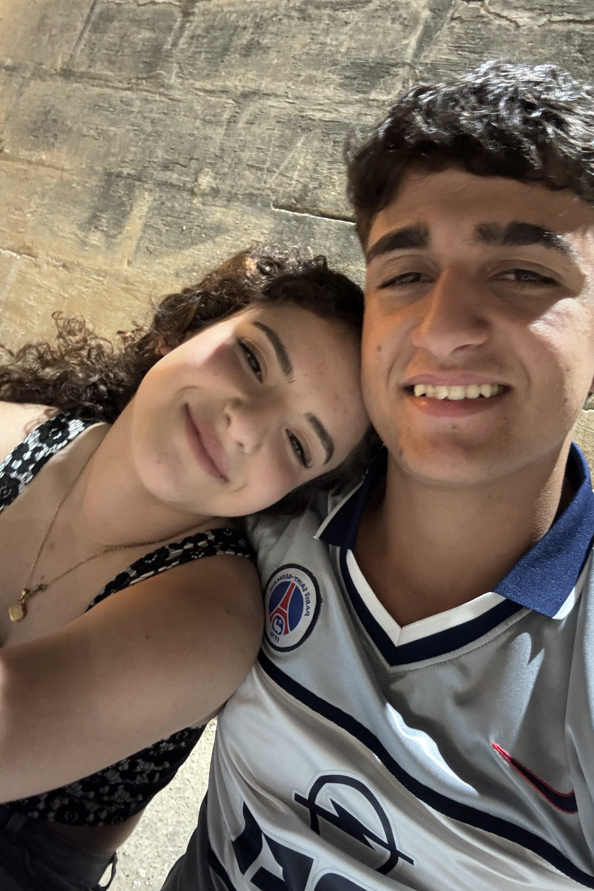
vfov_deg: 73.7
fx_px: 594
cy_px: 445
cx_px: 280
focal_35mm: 24
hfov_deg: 53.1
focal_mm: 2.69
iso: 640
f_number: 1.9
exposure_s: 1/17
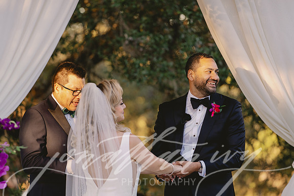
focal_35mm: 230
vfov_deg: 6.0
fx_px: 1877
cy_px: 83
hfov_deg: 9.0
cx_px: 142
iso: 500
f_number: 3.2
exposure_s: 1/320
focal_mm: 200
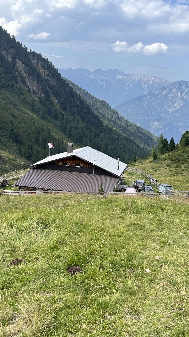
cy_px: 169
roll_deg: -5.7
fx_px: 339
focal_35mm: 38
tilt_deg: -14.6
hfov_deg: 30.6
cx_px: 144
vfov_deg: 52.8
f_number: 1.6
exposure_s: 1/2024
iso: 50
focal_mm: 5.1
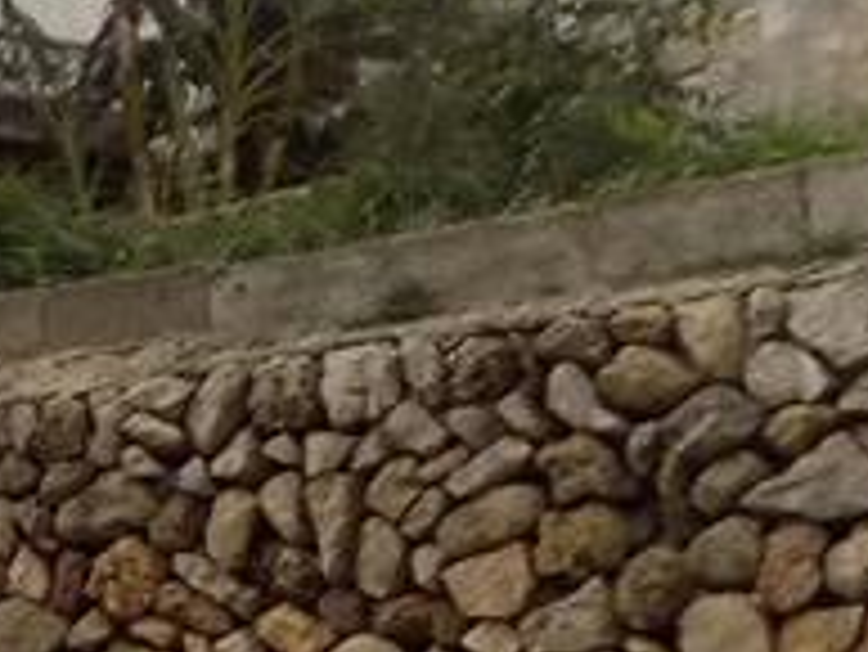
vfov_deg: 12.1
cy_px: 517
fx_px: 3061
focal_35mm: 122
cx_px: -1367
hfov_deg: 12.1
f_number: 9.9
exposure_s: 1/200
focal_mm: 4
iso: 200
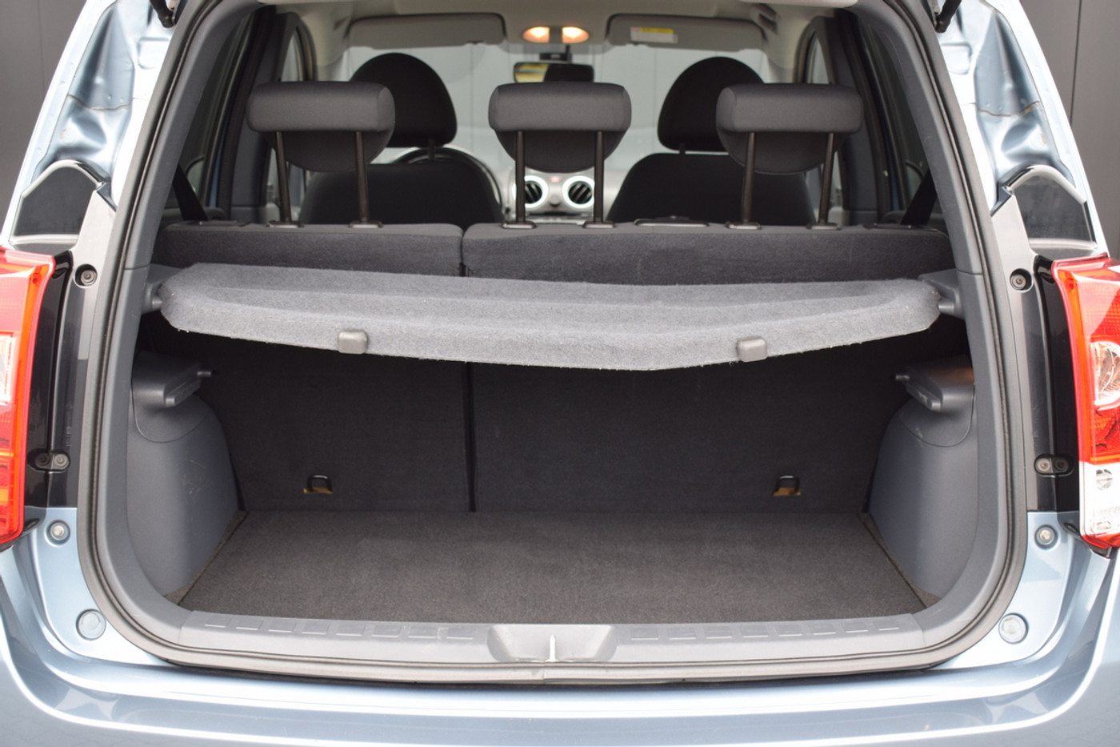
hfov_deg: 46.4
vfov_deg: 31.9
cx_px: 560
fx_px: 1306
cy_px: 374
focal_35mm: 42
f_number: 5
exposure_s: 1/100
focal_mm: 28
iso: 400
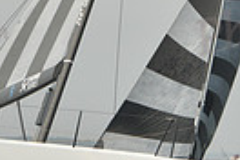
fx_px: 3960
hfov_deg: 3.5
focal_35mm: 594
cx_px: 104
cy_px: 128
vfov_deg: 2.3
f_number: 6.3
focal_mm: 135
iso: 250
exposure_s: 1/640
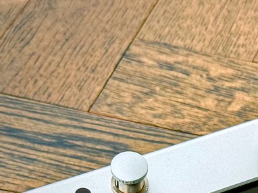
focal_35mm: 161
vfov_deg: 9.0
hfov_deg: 12.0
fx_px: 1199
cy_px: 293
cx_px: 330
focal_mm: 6.76
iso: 80
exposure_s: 1/895
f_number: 1.78
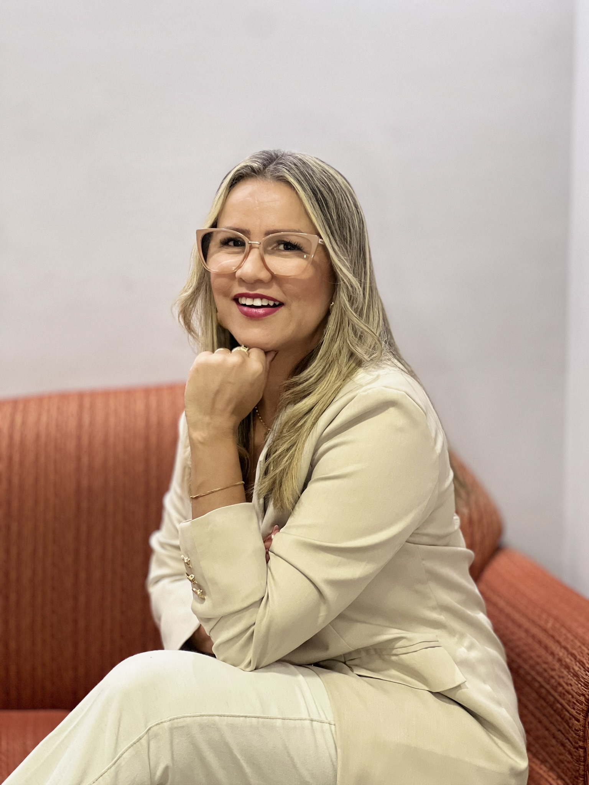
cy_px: 392
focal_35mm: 77
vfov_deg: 25.3
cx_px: 294
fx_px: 1747
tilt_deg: -3.3
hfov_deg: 19.1
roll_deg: -0.6
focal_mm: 9
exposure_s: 1/40
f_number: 2.8
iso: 400
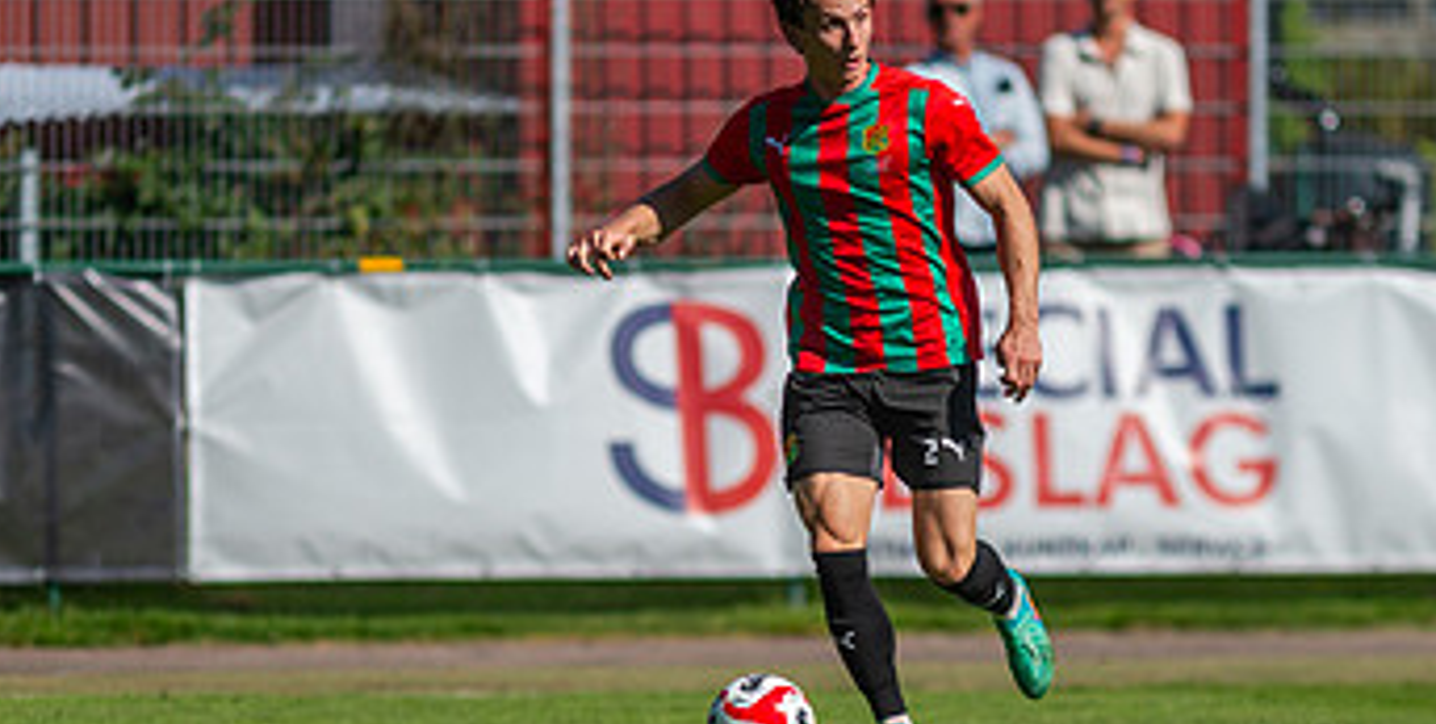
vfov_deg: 2.1
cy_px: 435
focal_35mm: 544
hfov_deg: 4.1
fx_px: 20220
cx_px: 846
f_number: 3.2
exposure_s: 1/2000
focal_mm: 300
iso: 100
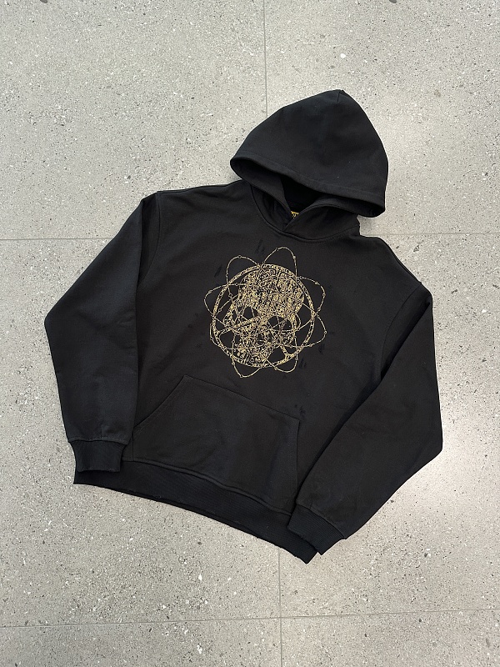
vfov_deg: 71.6
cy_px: 334
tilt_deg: -85.2
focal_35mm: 24
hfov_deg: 56.8
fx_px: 462
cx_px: 250
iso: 160
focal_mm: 6.86
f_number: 1.78
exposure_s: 1/50
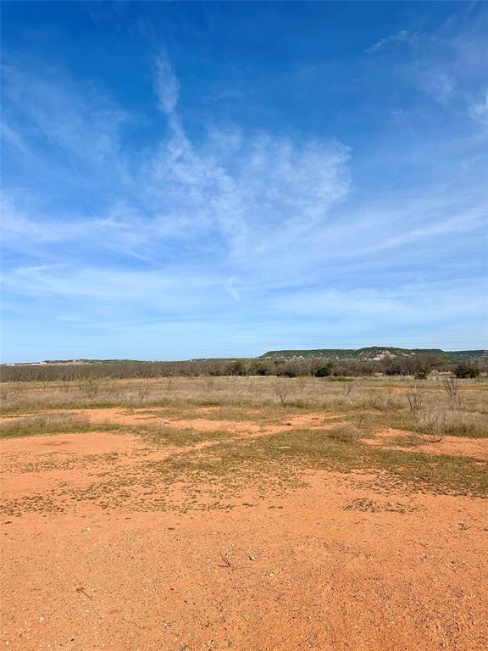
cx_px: 244
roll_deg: +0.4
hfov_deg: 56.8
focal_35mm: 24
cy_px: 326
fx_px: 451
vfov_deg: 71.6
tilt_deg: +6.6
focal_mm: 6.86
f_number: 1.78
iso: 80
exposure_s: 1/8197
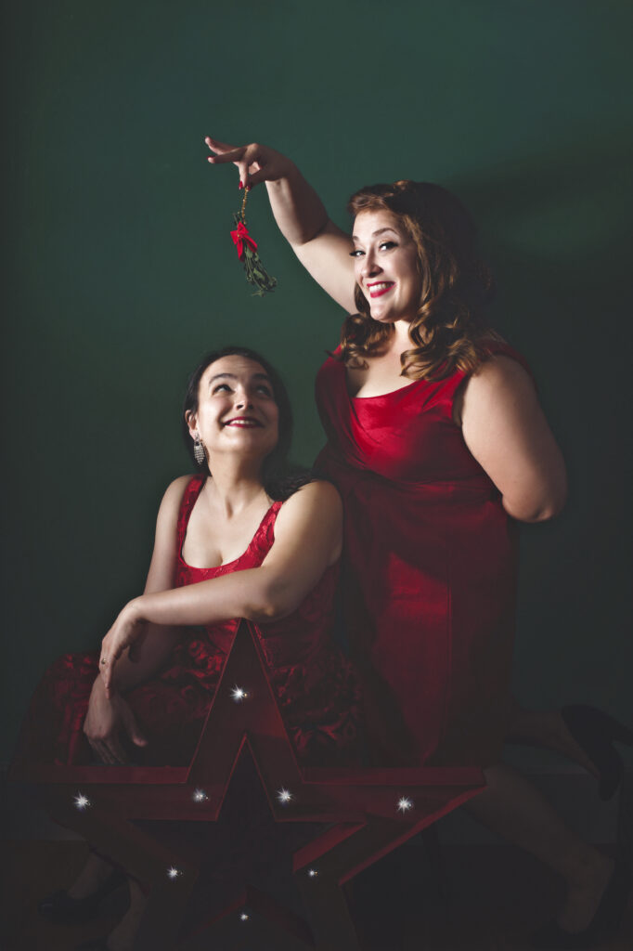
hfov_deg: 27.0
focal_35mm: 50
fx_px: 1320
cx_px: 316
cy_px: 476
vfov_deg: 39.6
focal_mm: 50
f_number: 8
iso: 160
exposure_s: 1/250
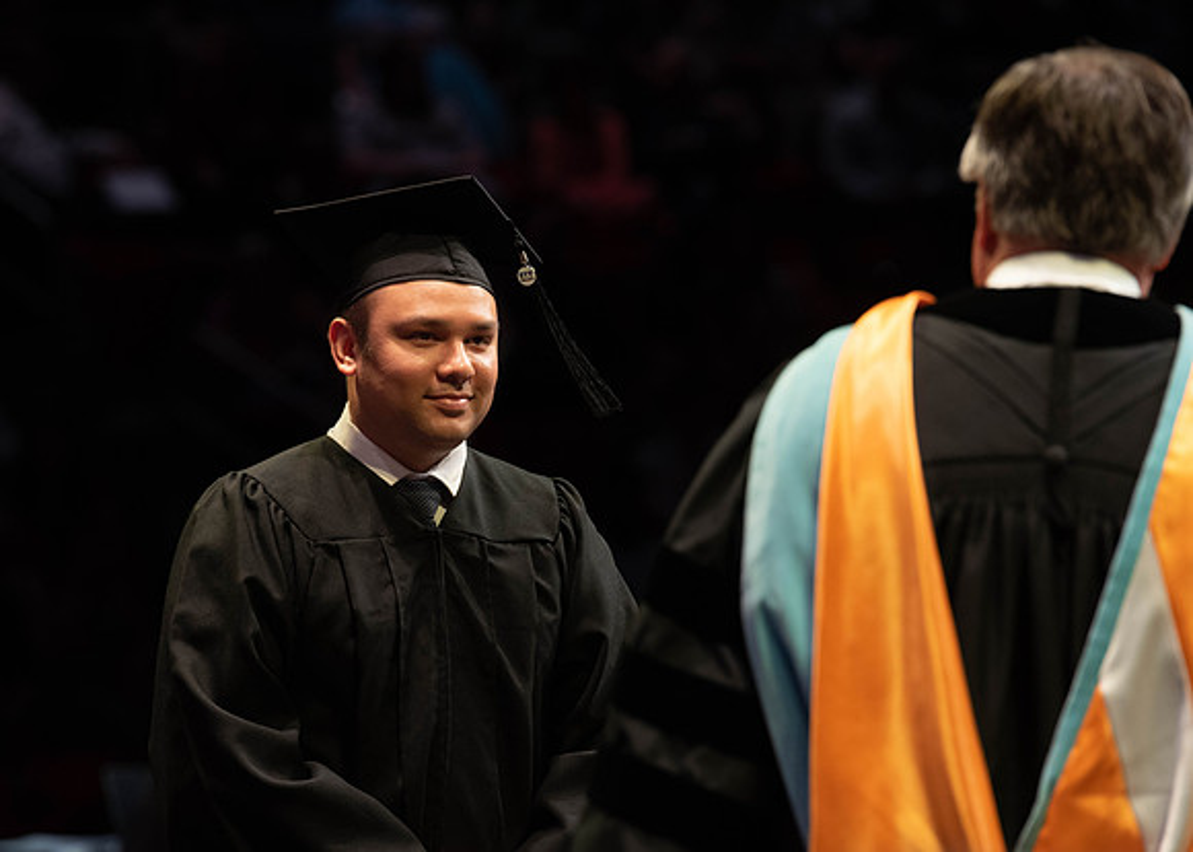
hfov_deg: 9.3
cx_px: 542
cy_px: 428
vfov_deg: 6.6
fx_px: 7371
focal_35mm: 218
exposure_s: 1/320
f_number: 4.5
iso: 1600
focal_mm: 200
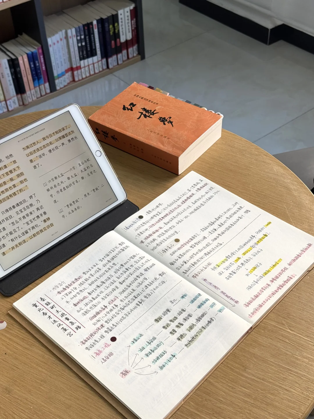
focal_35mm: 48
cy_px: 210
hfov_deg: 30.3
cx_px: 157
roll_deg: +2.3
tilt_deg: -42.6
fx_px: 581
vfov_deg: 39.7
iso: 64
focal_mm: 6.76
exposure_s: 1/169
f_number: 1.78
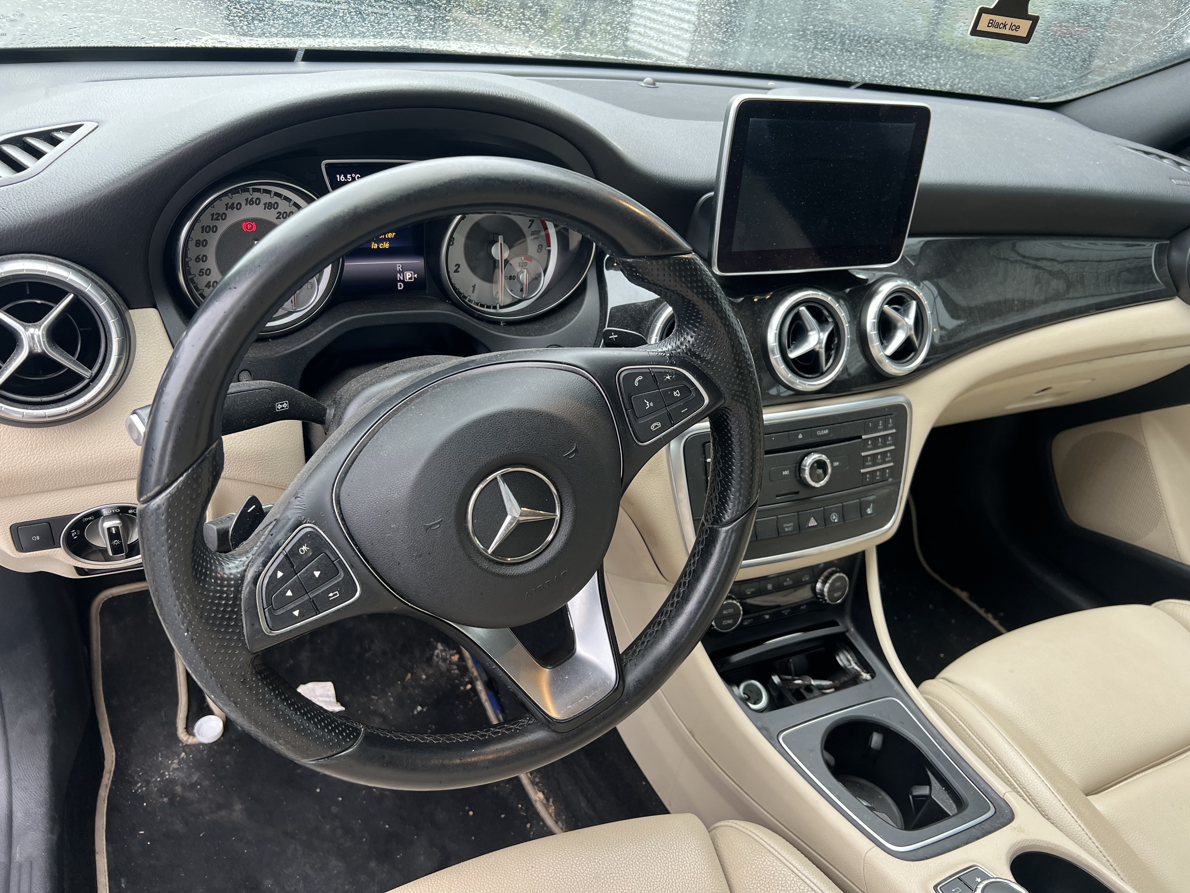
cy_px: 446
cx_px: 595
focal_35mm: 26
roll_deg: -10.0
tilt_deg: -29.1
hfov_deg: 67.3
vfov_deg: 53.1
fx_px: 894
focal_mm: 5.7
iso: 64
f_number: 1.5
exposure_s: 1/127
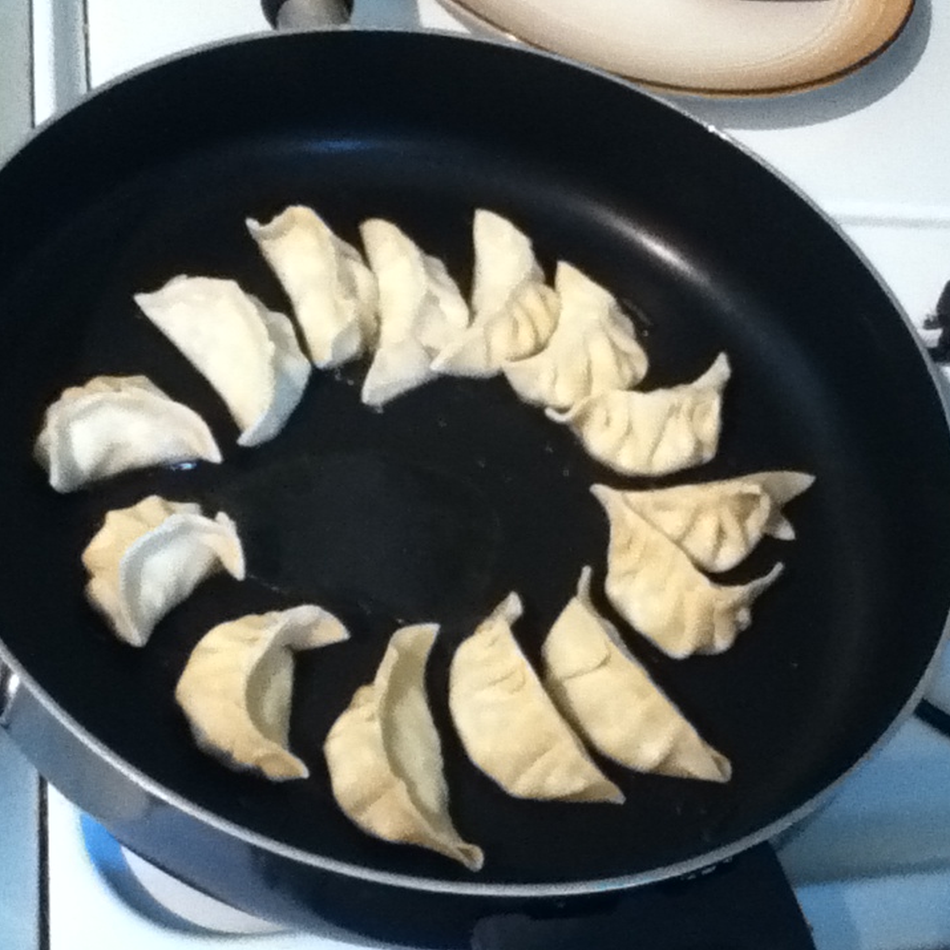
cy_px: 473
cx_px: 494
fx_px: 1180
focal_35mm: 38
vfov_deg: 43.9
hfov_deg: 43.8
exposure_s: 1/24
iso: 640
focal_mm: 3.85
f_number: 2.4
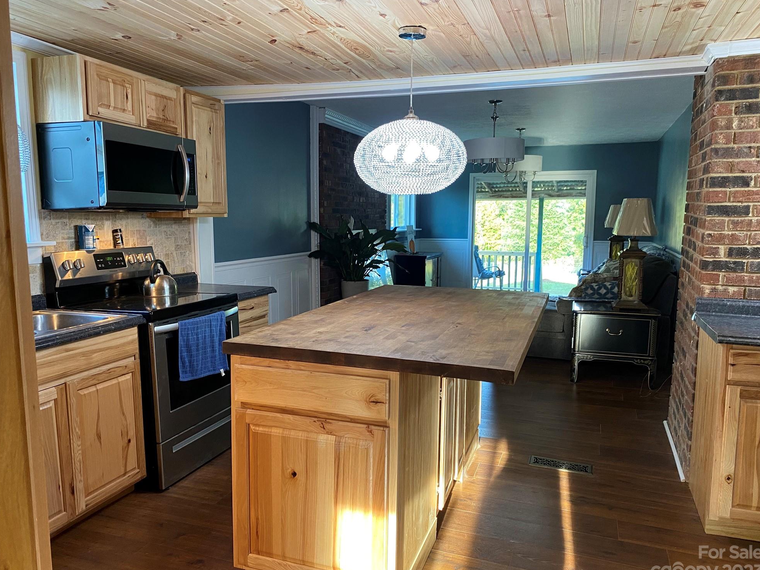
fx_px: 593
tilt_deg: -6.0
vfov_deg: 51.3
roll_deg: -1.2
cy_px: 294
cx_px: 371
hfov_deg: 65.3
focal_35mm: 27
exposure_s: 1/60
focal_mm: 4.25
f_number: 1.8
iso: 200
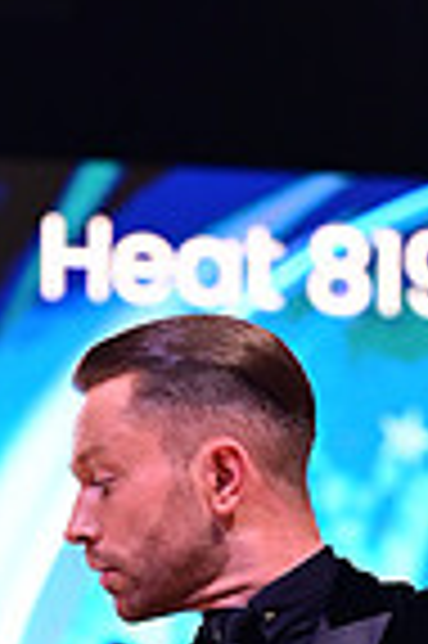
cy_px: 1040
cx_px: 144
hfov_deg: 4.8
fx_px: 5077
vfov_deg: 7.1
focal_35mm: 284
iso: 1600
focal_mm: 70
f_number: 2.8
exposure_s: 1/400
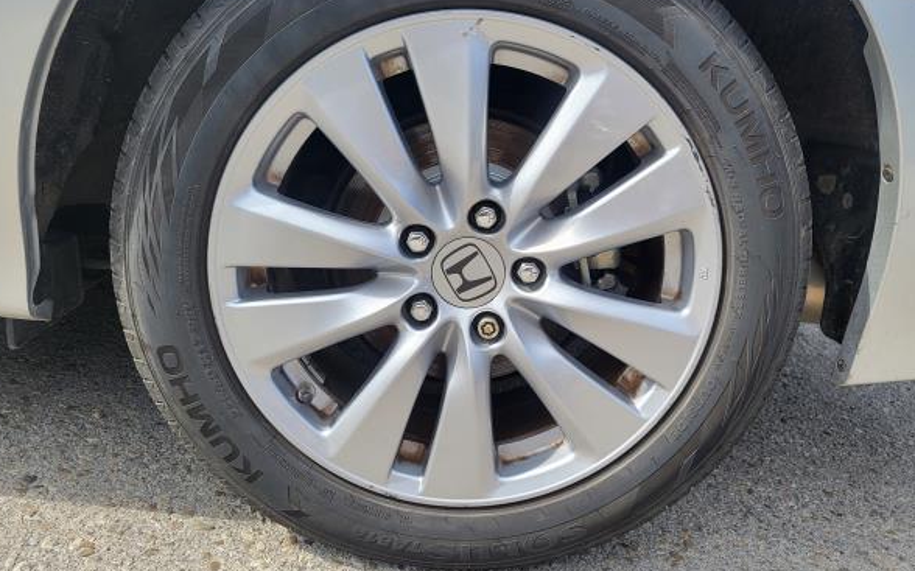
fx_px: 748
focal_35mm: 30
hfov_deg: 62.9
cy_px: 257
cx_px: 475
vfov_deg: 41.7
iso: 40
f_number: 1.8
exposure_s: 1/1055
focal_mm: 5.4
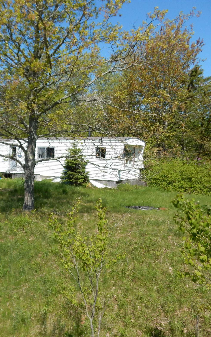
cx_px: 28
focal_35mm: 36
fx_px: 331
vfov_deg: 54.0
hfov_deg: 33.8
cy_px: 171
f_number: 3.7
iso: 125
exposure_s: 1/1600
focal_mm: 4.5
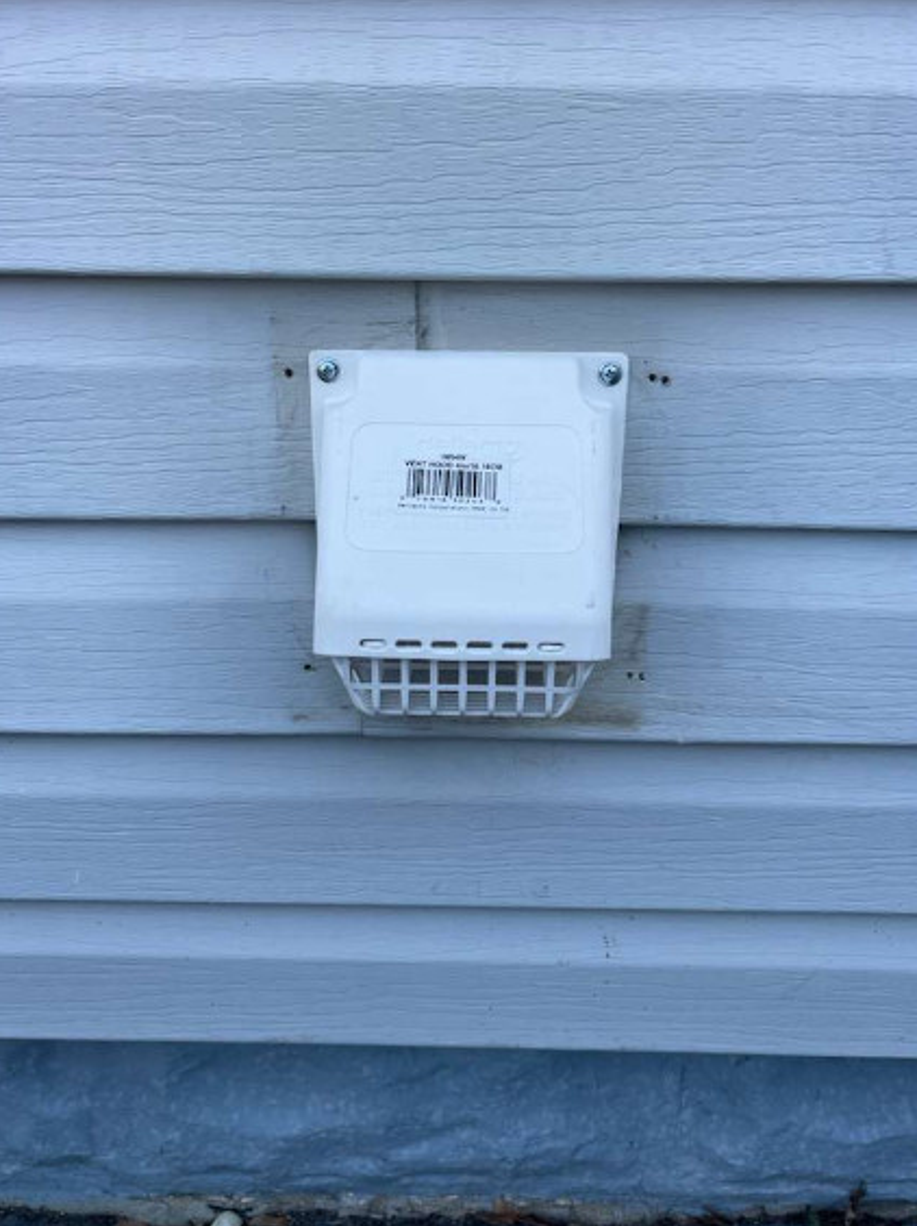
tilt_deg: -7.9
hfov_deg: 49.7
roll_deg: +0.8
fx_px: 990
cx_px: 457
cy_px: 653
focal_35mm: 28
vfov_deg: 63.4
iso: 32
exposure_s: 1/758
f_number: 1.8
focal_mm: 4.2
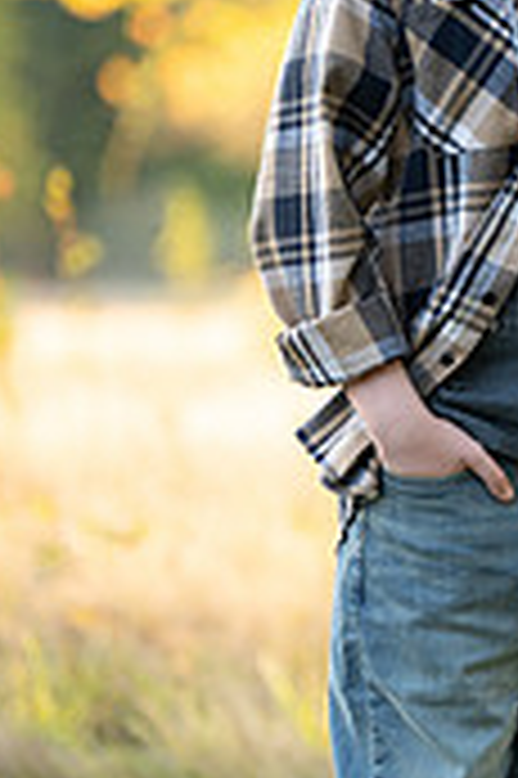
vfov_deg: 5.3
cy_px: 355
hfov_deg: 3.5
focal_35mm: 390
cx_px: 608
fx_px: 8434
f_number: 2.8
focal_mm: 150
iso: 500
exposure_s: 1/320
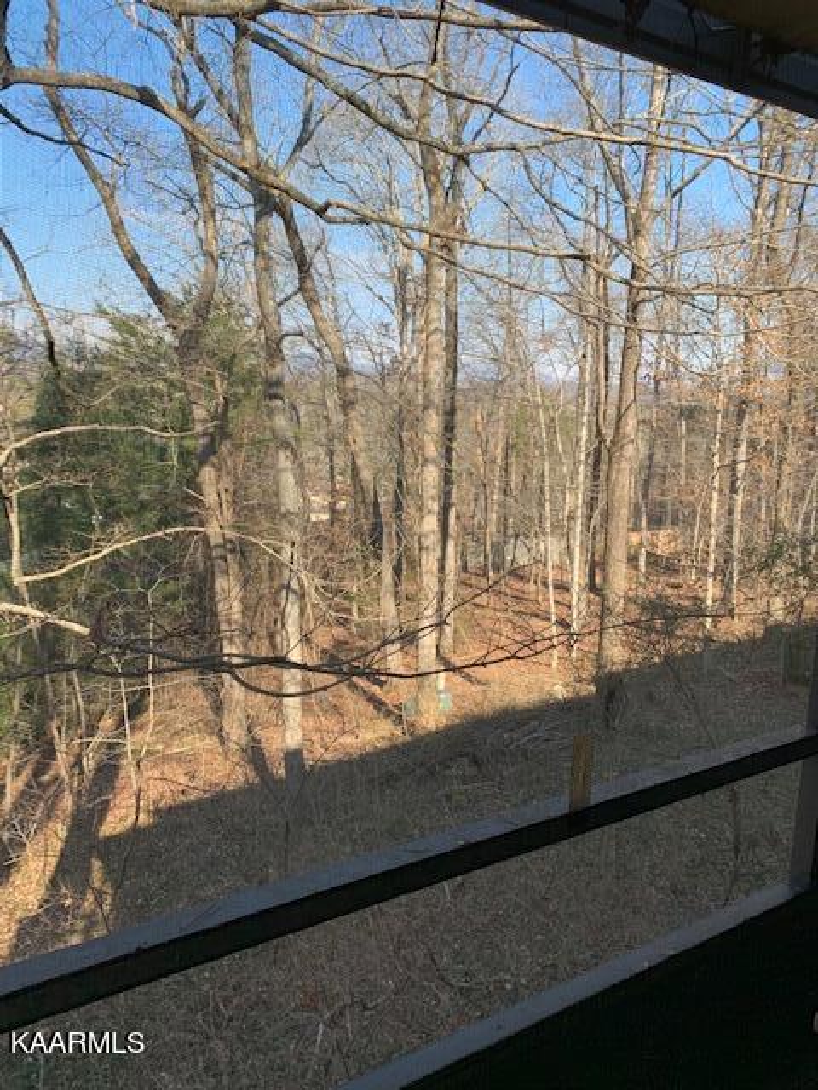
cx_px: 409
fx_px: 819
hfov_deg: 53.1
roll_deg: -0.4
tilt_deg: -9.4
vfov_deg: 67.3
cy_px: 545
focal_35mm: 26
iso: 25
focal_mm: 4.25
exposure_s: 1/465
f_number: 1.8
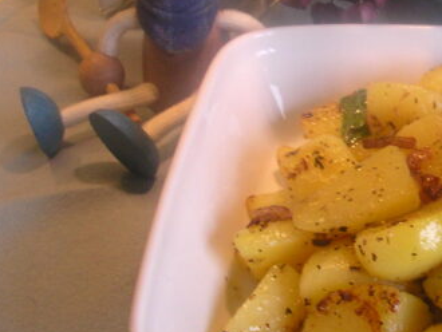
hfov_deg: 21.4
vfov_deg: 17.2
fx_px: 1099
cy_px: 157
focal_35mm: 86
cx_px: 506
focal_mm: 5.6
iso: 100
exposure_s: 1/45.7
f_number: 2.7
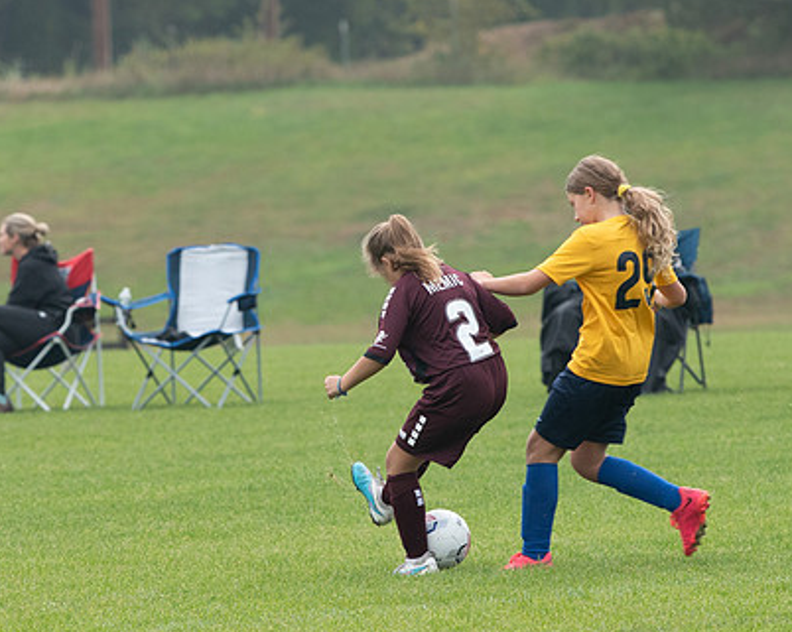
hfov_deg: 4.3
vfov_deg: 3.4
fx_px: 10611
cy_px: 314
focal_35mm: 453
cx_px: 239
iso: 640
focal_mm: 200
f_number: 5
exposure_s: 1/500
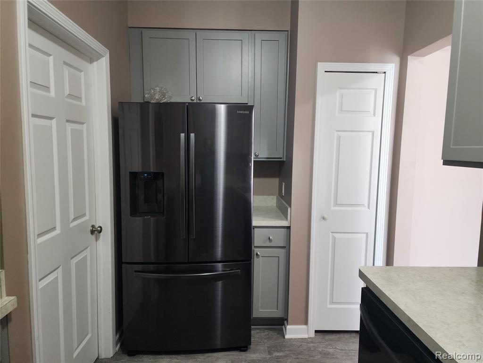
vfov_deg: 58.9
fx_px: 321
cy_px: 182
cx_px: 242
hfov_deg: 73.9
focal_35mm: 23
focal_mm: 6.4
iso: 500
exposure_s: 1/60
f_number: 1.8
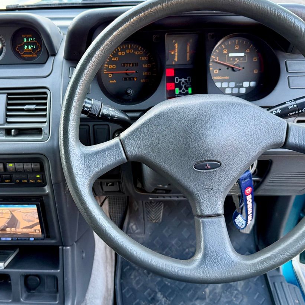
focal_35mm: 33
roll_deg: +1.2
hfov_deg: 49.2
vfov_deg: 49.7
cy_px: 153
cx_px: 113
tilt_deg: -37.3
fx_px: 329
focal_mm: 6.76
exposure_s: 1/60
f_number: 1.78
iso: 250
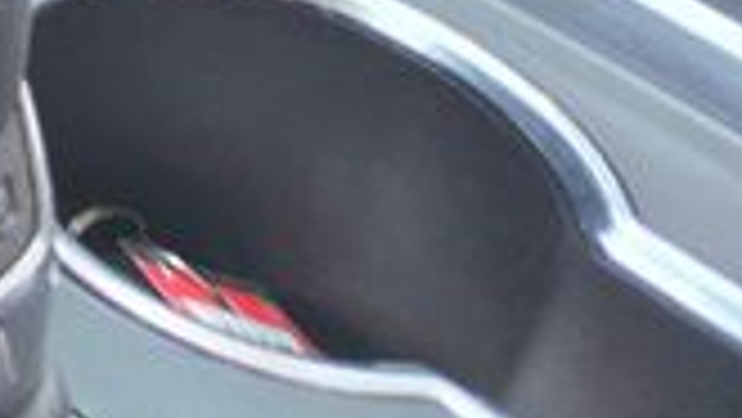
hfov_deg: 17.3
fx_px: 1909
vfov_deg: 10.5
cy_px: -638
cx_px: -643
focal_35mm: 97
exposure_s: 1/100
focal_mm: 5.4
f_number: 1.8
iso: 500
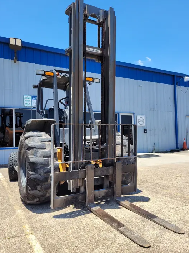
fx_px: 197
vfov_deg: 65.3
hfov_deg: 51.3
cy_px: 131
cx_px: 93
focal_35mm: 27
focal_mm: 5.4
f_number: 1.8
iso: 40
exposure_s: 1/1472
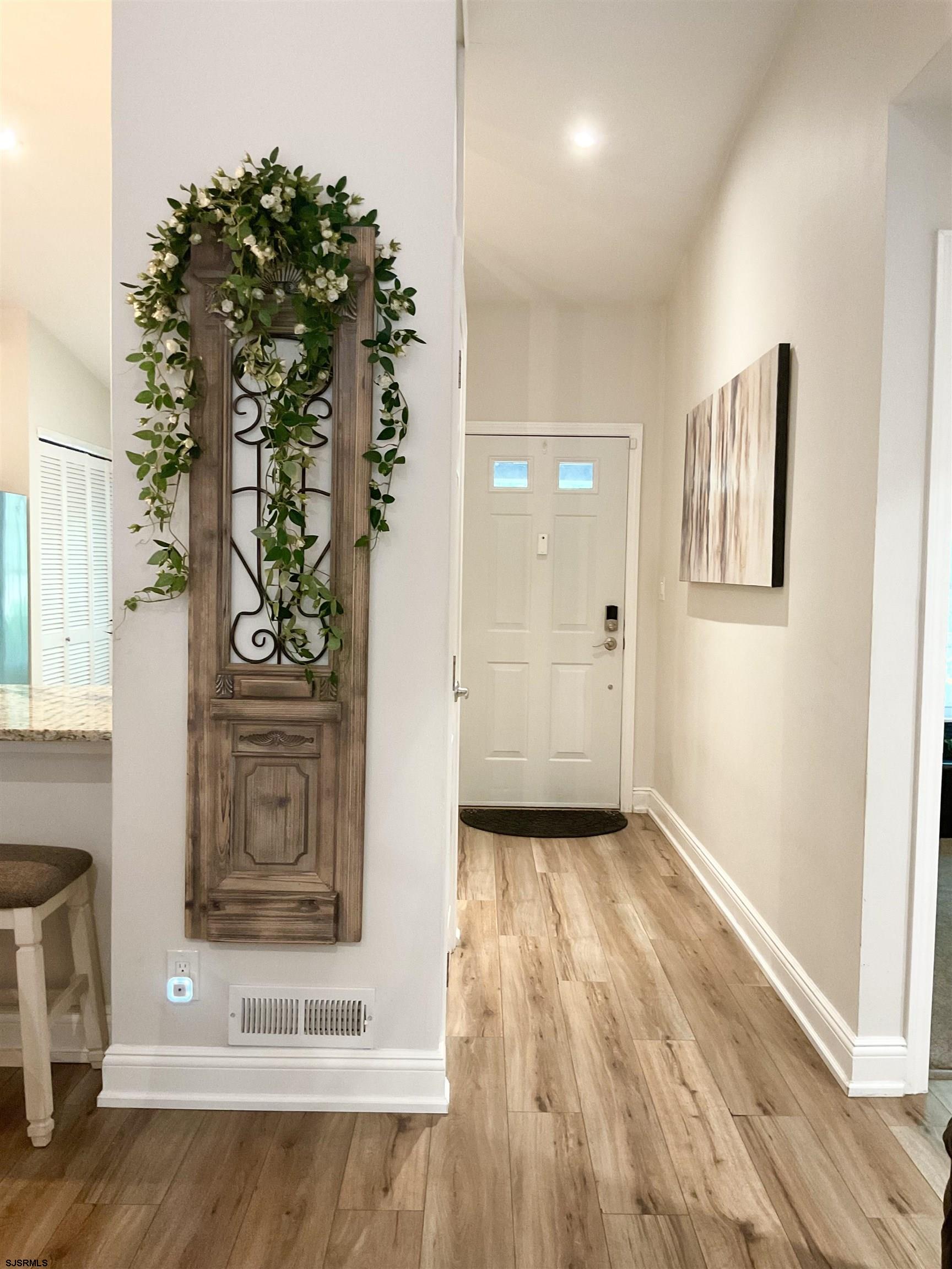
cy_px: 634
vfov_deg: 61.7
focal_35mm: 29
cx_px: 476
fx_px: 1063
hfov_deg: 48.2
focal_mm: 3
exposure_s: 1/60
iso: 250
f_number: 1.8
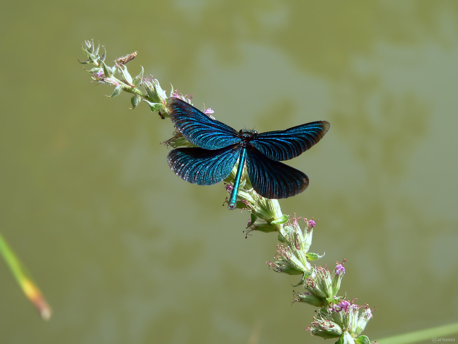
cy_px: 172
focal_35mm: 130
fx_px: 1720
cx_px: 229
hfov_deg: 15.2
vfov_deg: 11.4
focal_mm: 21.6
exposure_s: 1/400
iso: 100
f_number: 4
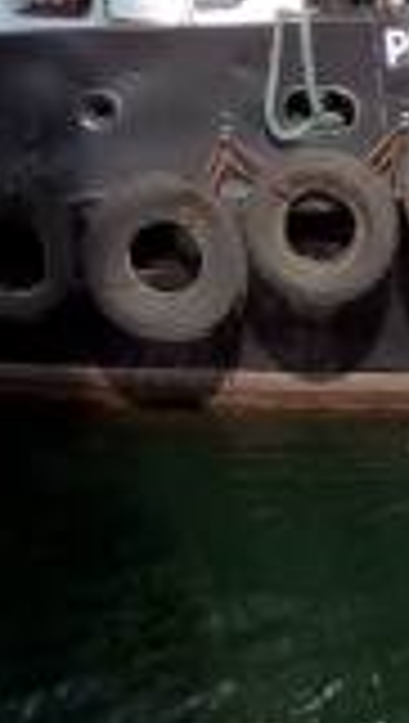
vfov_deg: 9.7
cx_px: -292
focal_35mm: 216
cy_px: -314
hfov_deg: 5.6
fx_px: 4149
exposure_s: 1/800
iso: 160
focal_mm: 6.7
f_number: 3.9
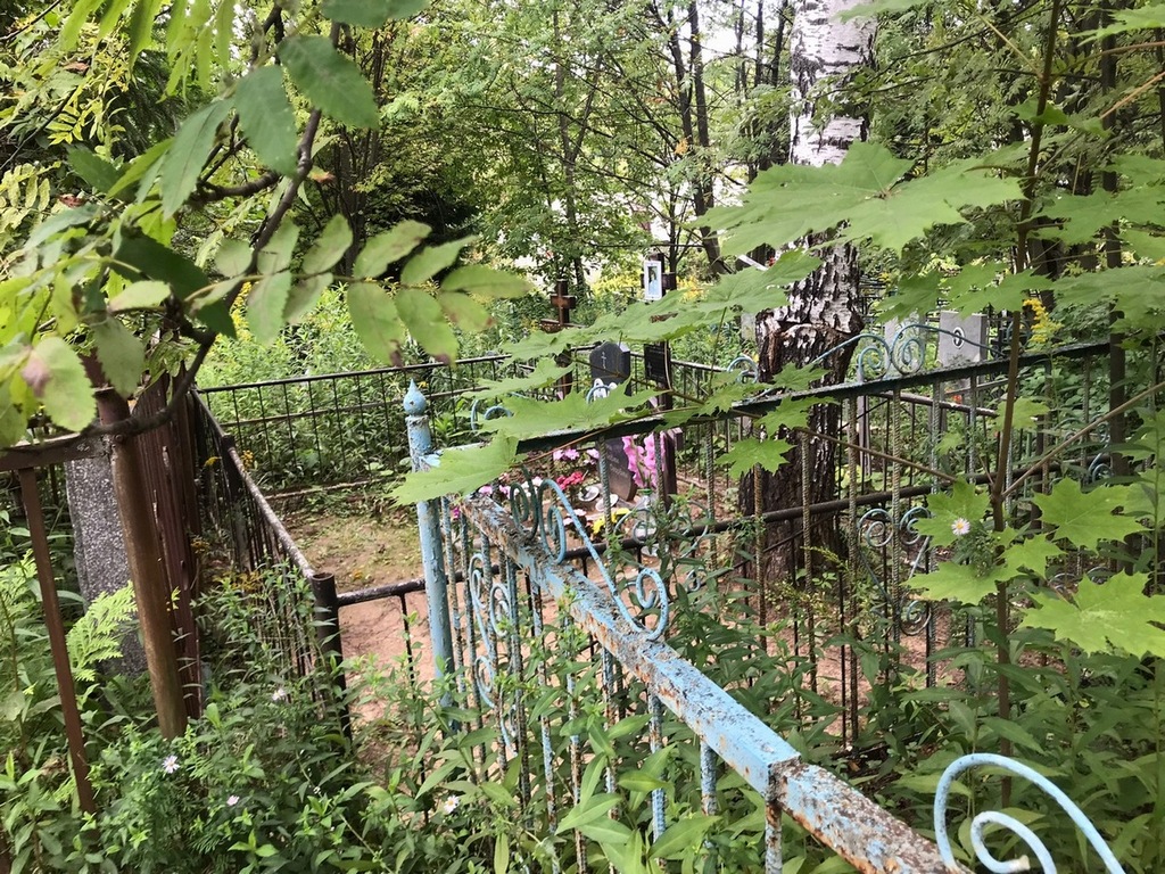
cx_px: 582
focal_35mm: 28
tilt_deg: -17.0
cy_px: 437
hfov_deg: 63.4
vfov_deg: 49.7
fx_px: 942
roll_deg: +5.3
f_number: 1.8
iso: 25
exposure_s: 1/95
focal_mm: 3.99
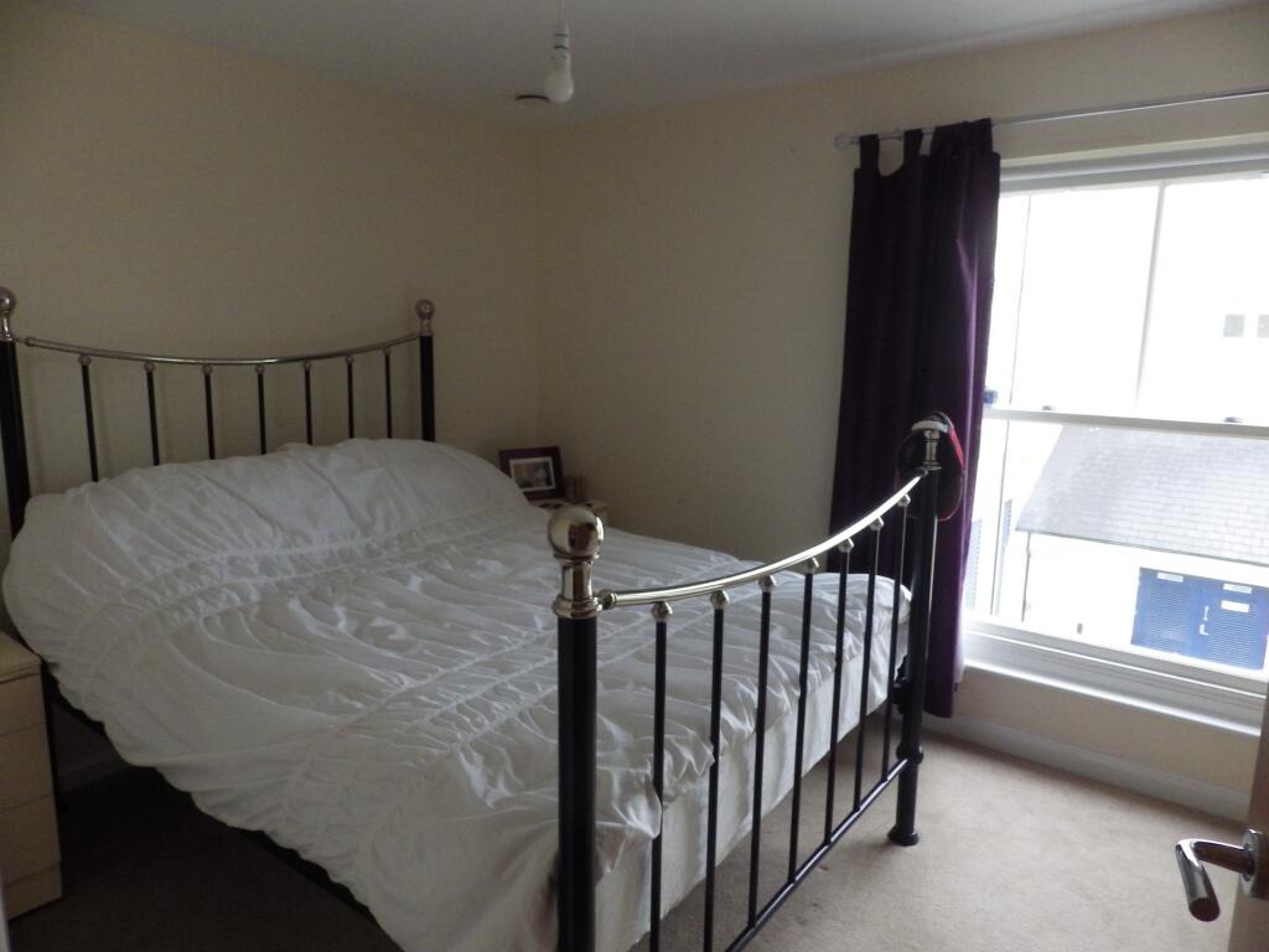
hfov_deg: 76.4
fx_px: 807
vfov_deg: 61.1
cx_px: 634
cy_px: 476
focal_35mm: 22
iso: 400
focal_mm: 4
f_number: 3.1
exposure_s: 1/45
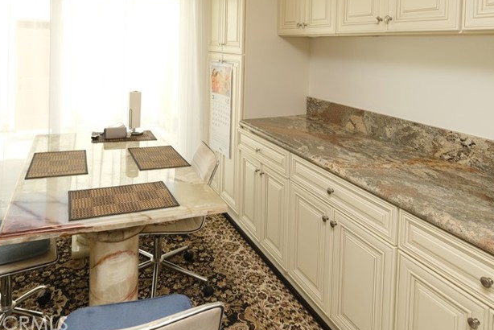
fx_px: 343
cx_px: 213
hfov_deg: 71.1
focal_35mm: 25
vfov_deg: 48.1
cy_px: 60
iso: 200
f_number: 4.5
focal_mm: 10
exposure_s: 1/70
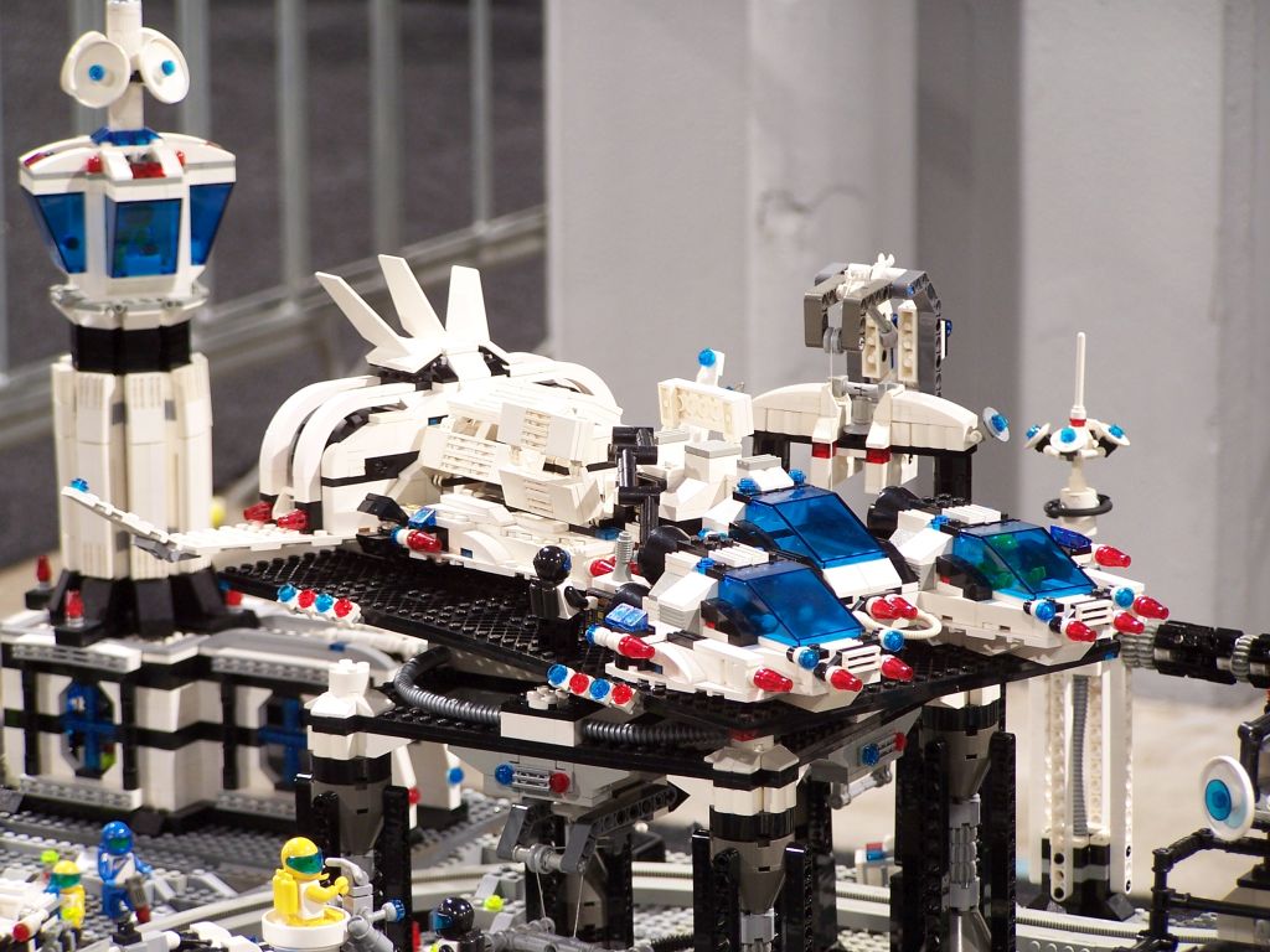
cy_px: 476
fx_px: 6200
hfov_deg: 11.7
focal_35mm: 169
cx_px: 635
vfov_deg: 8.8
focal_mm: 28
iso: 80
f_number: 3.2
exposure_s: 1/3
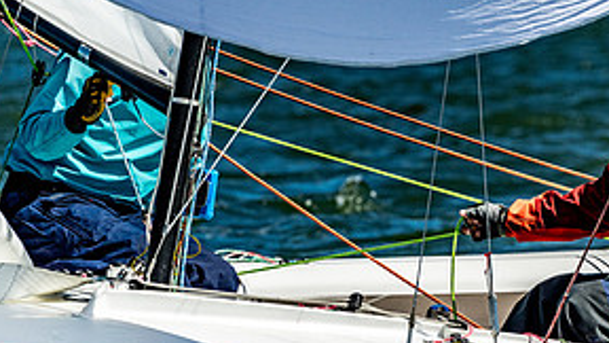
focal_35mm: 895
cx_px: 601
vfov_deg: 1.4
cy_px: 124
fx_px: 14453
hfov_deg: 2.4
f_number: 11
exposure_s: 1/2000
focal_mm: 400
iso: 500
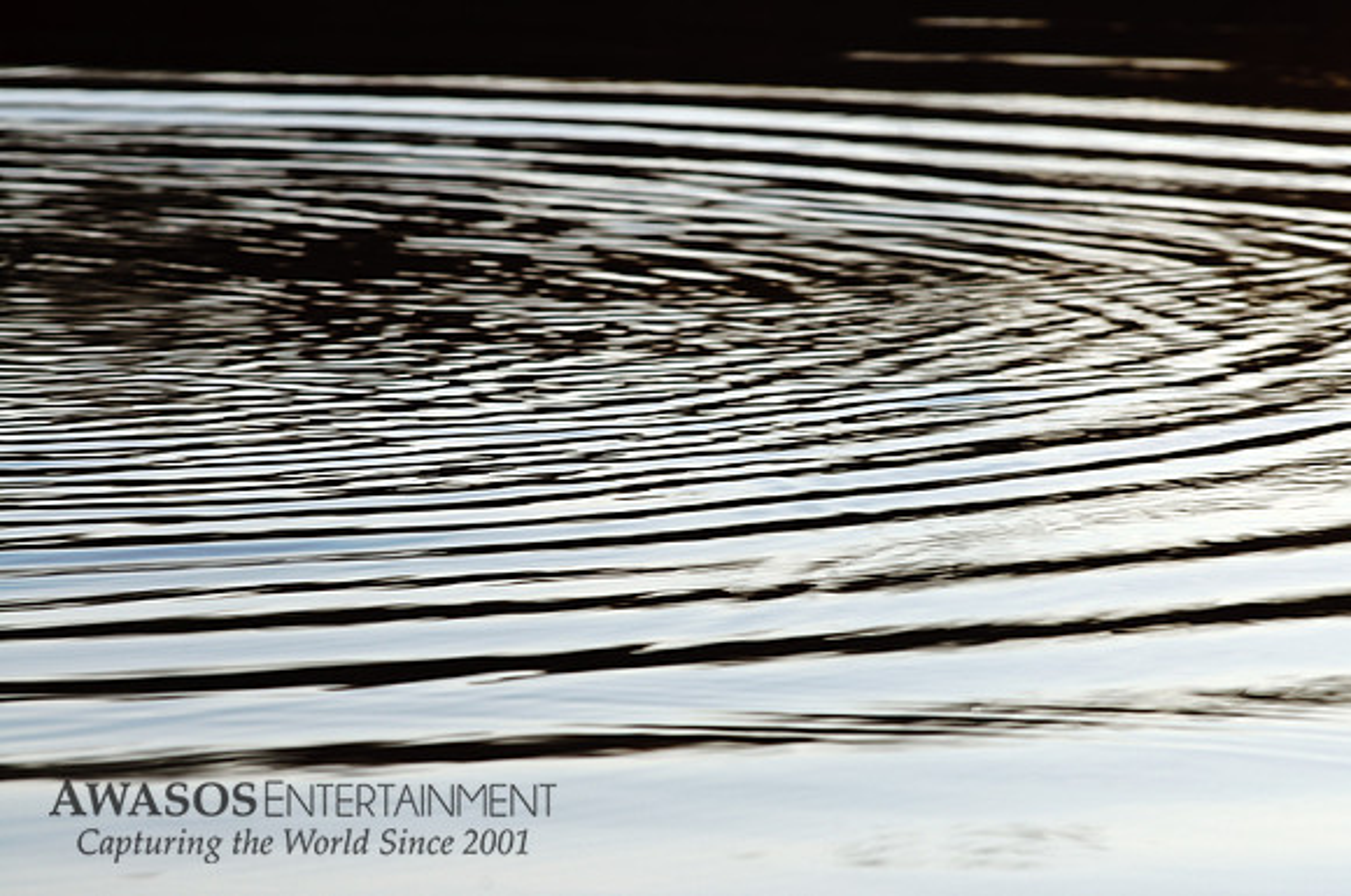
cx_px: 676
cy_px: 448
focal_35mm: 255
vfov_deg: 5.4
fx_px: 9556
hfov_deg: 8.1
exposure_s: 1/25
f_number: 11
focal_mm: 170
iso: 200
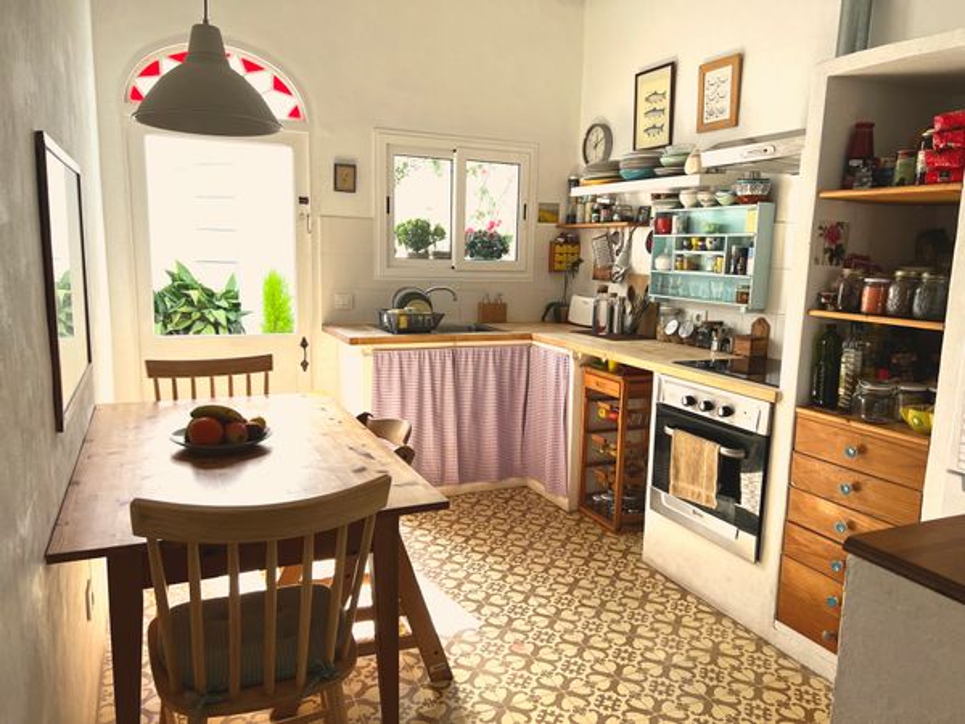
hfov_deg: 67.3
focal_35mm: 26
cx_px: 482
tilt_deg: -9.7
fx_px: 725
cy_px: 362
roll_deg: -1.6
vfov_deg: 53.1
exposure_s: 1/367
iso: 50
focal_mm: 5.7
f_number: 1.5
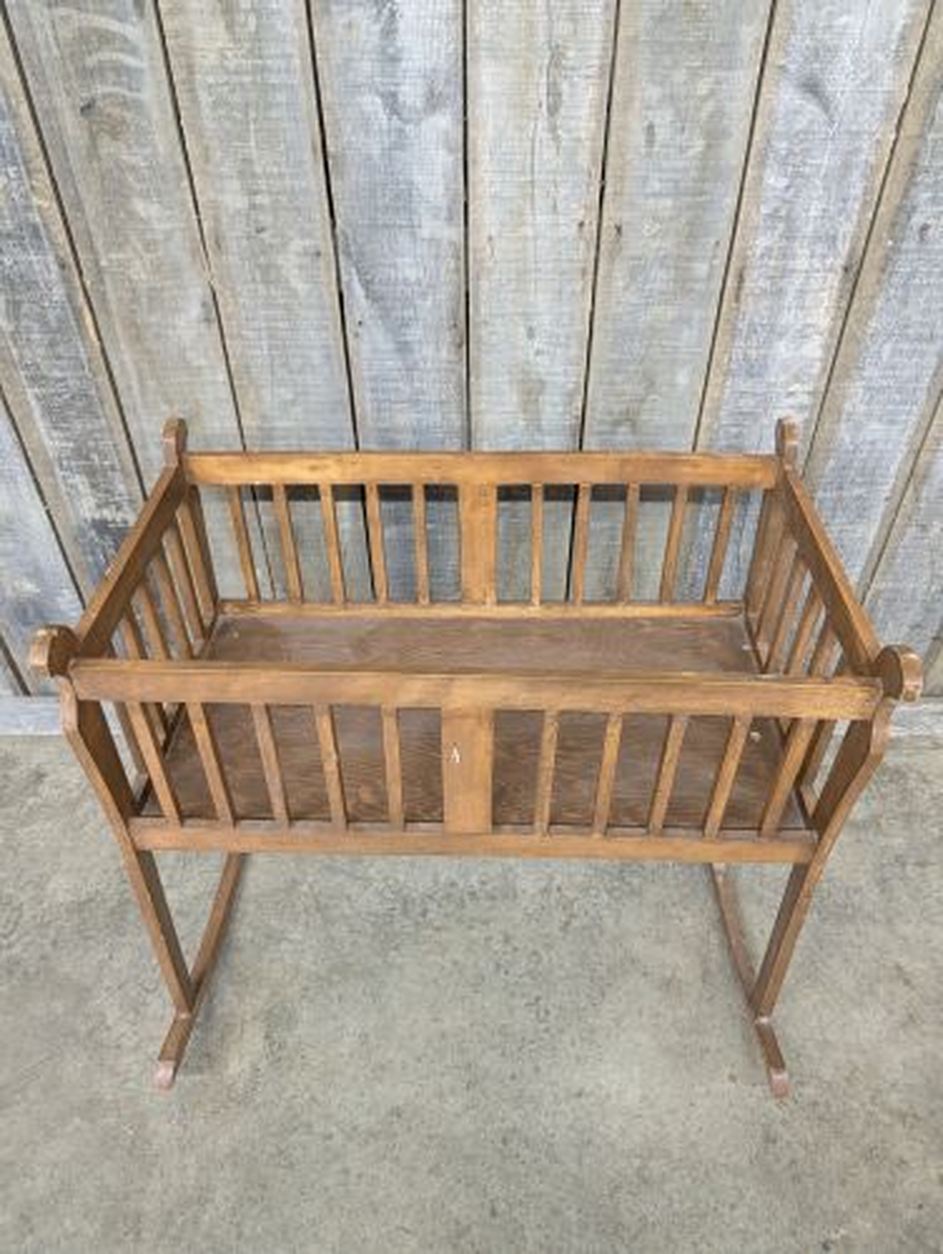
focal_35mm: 24
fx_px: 870
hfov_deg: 56.9
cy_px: 627
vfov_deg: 71.5
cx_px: 472
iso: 459
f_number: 1.68
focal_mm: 6.9
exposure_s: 1/24
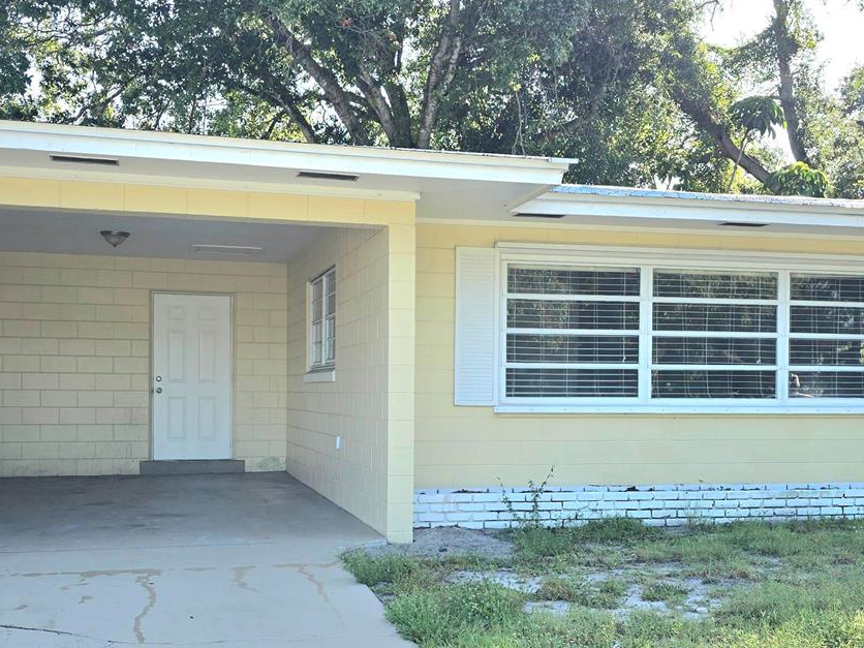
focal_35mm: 44
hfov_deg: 42.9
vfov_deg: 32.6
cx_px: 451
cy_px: 423
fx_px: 1098
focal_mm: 6.3
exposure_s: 1/345
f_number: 1.7
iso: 12
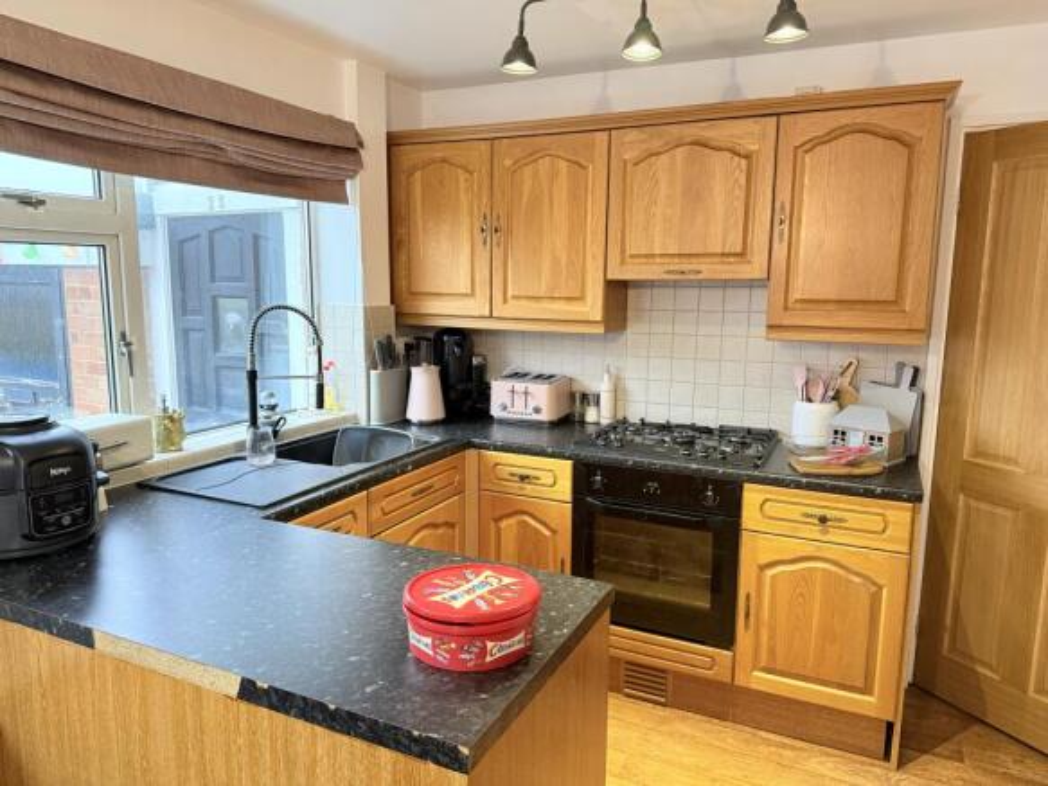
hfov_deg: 71.6
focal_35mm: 24
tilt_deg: -9.7
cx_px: 524
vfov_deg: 56.8
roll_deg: -0.5
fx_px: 726
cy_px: 393
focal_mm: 6.76
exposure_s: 1/50
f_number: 1.78
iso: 250
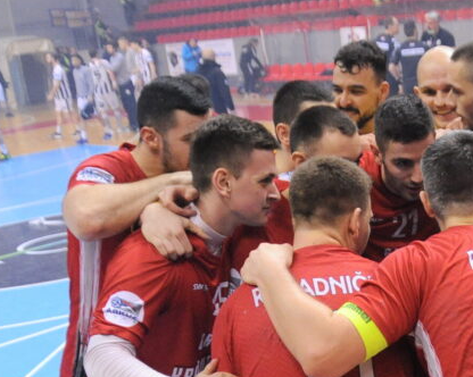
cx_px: 449
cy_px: 361
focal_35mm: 65
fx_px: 909
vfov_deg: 22.7
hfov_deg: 27.8
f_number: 3.5
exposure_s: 1/400
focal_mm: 24
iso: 3200
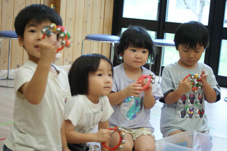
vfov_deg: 18.2
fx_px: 473
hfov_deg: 27.0
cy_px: 76
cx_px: 114
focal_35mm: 75
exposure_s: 1/100
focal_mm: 50
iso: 800
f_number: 4.5
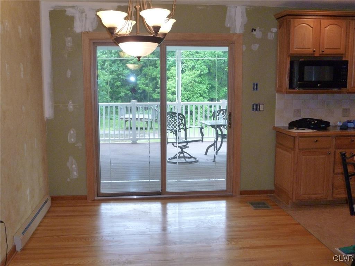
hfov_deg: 51.4
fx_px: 369
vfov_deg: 39.7
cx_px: 178
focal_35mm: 36
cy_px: 133
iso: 400
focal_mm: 6.5
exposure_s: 1/60
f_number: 3.6
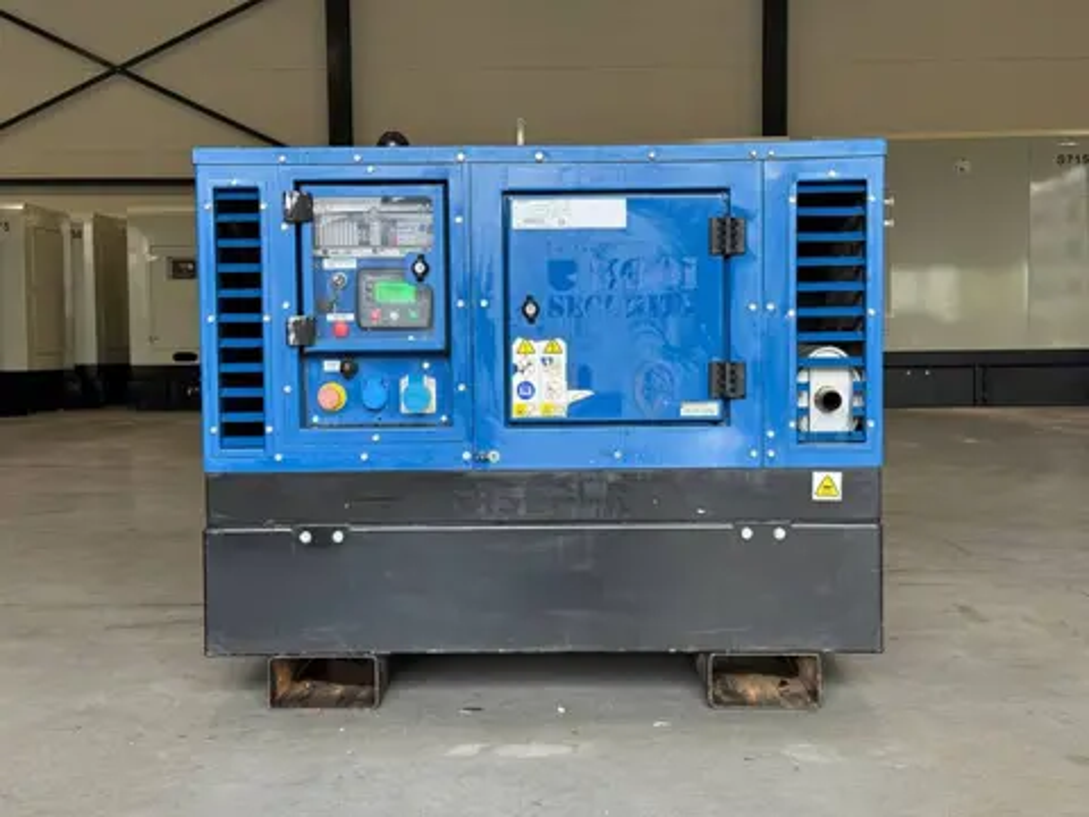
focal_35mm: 48
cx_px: 544
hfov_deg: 39.7
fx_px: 1510
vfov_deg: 30.3
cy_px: 408
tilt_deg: -2.7
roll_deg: +0.0
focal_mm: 6.76
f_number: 1.78
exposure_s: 1/100
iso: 80
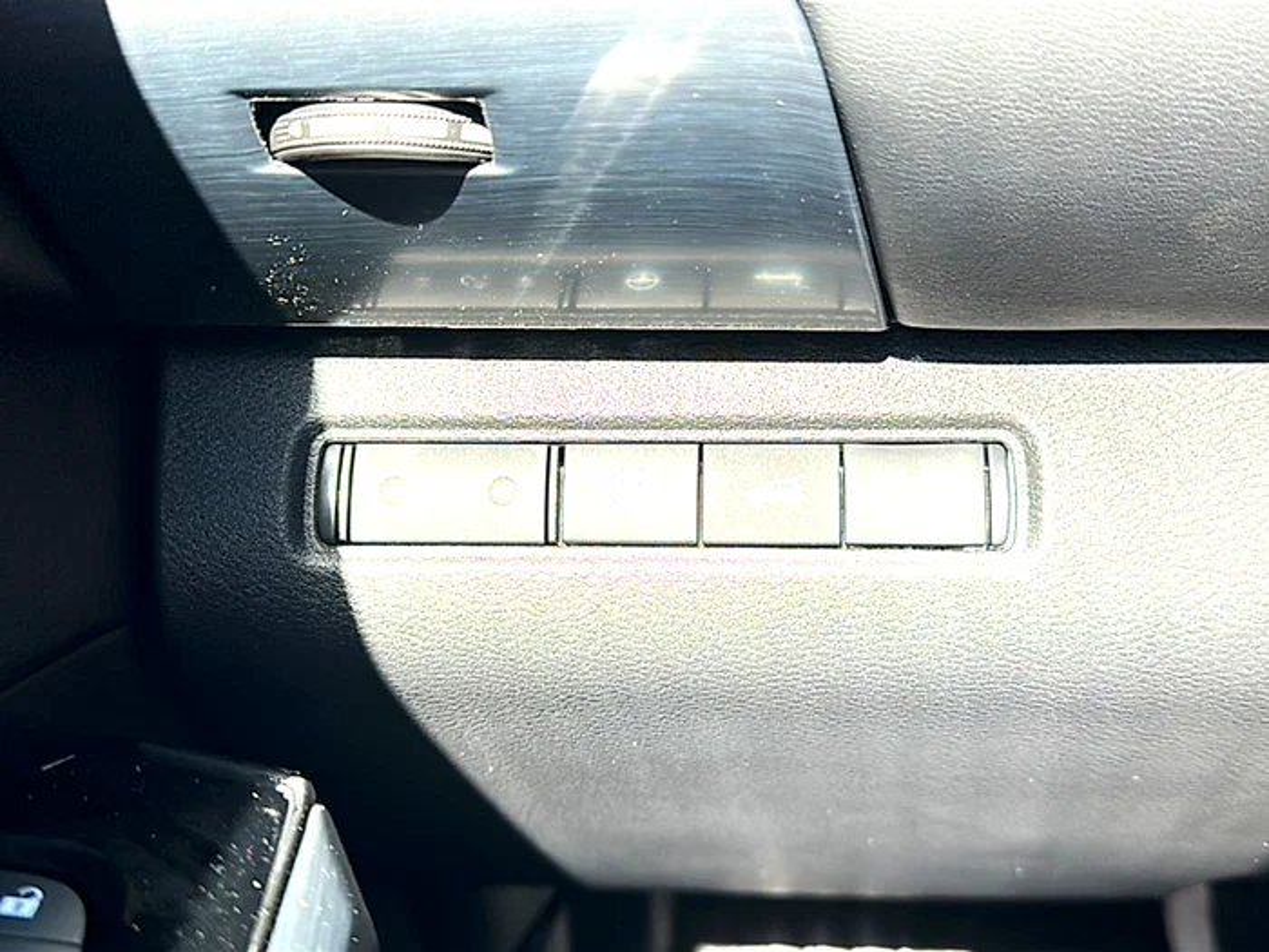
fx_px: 1136
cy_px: 476
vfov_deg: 45.4
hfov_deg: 58.4
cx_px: 634
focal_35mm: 31
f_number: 1.78
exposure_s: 1/463
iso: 80
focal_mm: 6.86
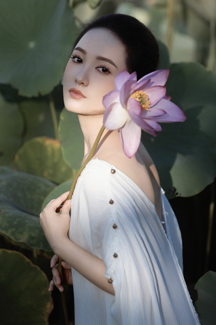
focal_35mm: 165
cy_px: 162
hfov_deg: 8.3
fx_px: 1485
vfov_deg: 12.5
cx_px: 108
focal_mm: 165
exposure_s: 1/500
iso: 100
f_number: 4
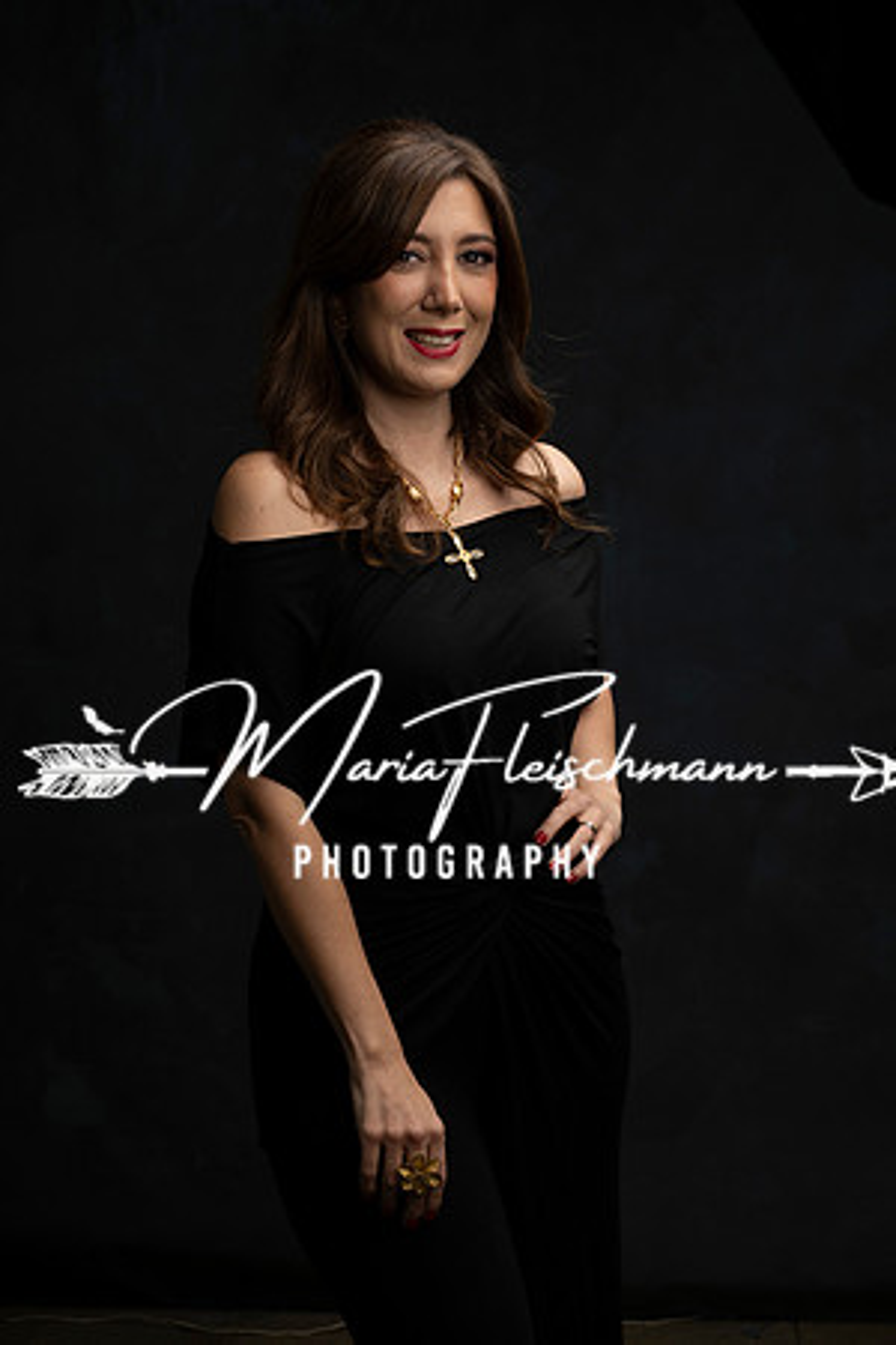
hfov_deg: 16.1
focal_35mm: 85
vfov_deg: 23.9
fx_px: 3173
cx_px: 448
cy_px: 672
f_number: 10
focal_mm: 85
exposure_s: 1/200
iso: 160
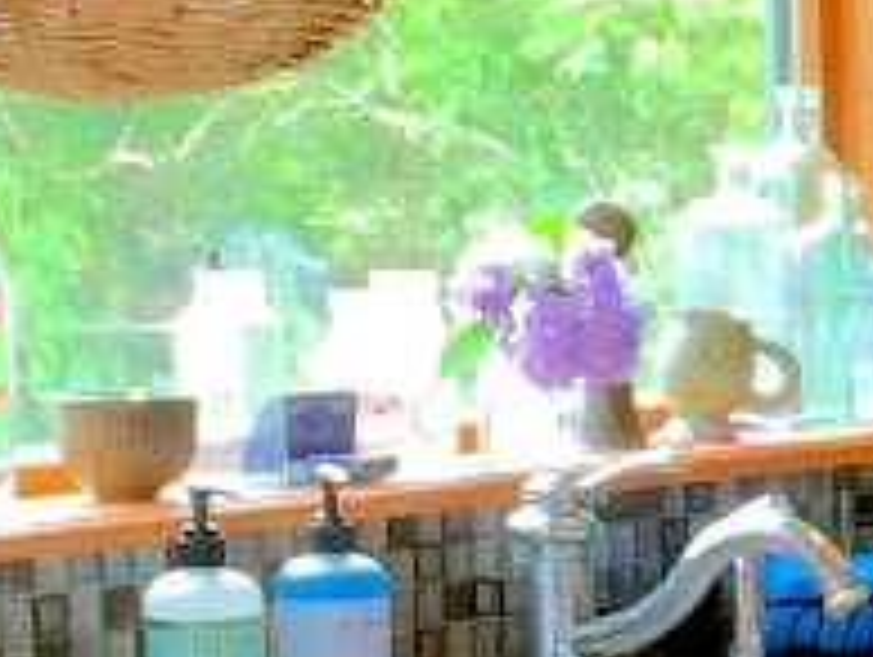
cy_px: 576
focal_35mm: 215
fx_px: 5429
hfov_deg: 8.7
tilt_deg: -7.5
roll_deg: -0.7
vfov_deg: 6.9
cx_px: 1737
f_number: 2.2
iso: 32
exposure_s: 1/40
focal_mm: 4.15
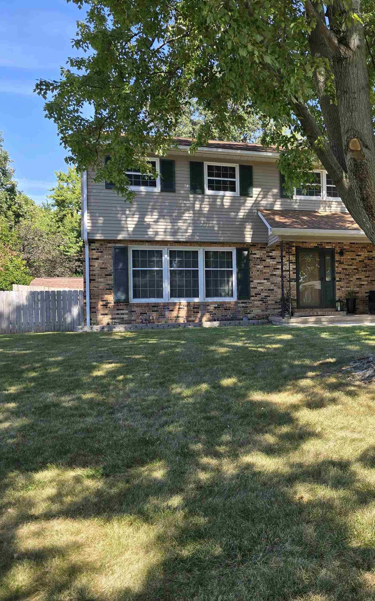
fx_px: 540
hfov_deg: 34.9
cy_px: 296
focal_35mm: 33
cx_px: 371
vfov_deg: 58.1
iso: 12
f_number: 1.7
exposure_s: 1/290
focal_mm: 6.3
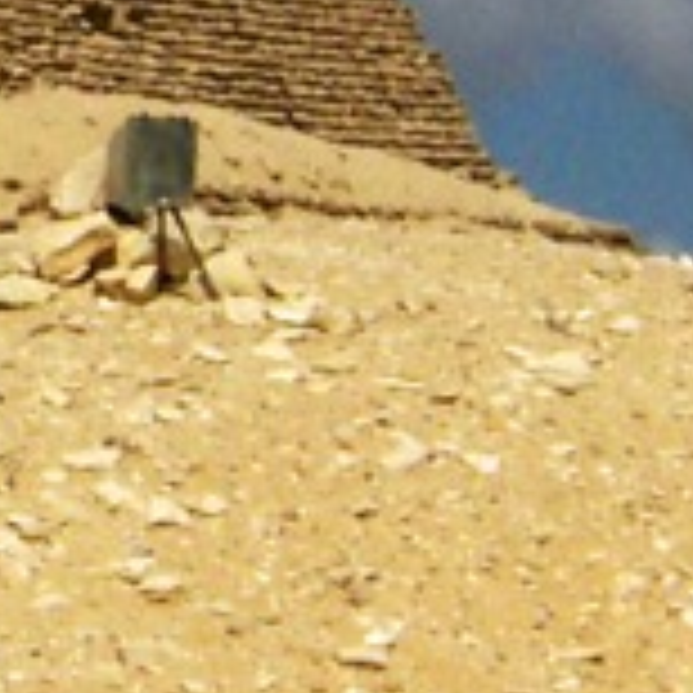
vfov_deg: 3.7
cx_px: -1292
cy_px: -346
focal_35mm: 477
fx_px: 10804
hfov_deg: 3.6
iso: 100
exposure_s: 1/1124
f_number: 8
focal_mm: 11.2
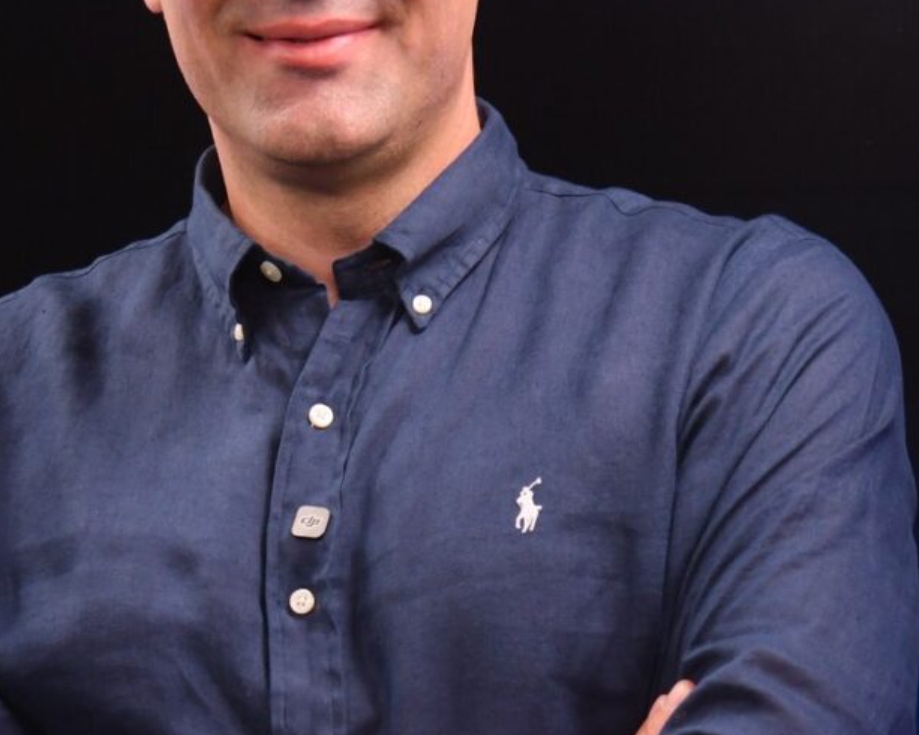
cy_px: 619
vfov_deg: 7.9
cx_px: 543
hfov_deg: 9.9
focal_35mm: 196
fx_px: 5329
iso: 800
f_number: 4
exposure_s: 1/320
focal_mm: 50
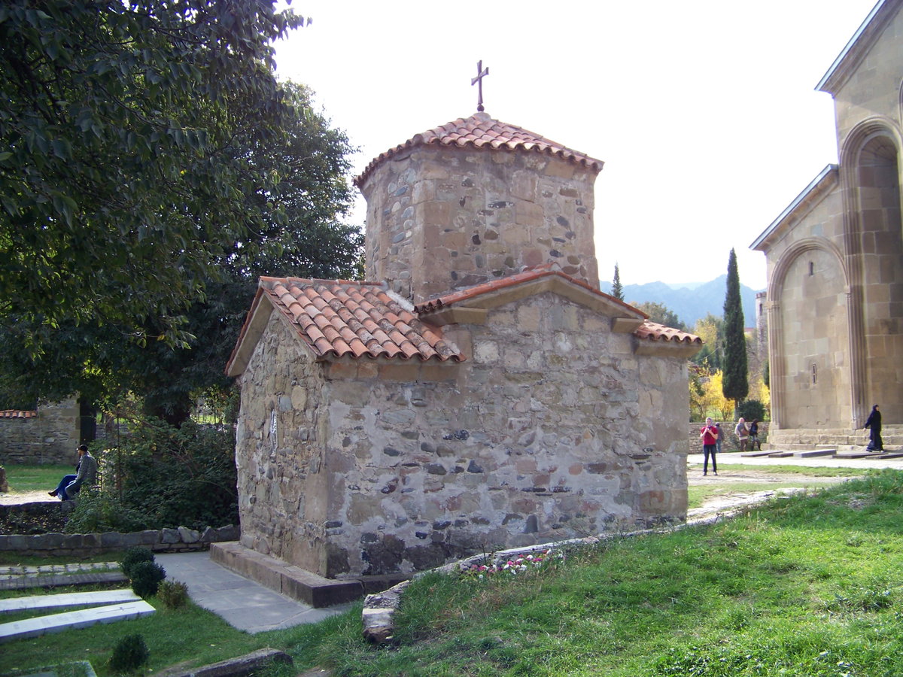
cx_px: 452
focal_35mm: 36
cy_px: 338
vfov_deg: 39.7
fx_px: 939
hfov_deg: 51.4
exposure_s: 1/320
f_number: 2.8
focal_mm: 5.85
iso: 64
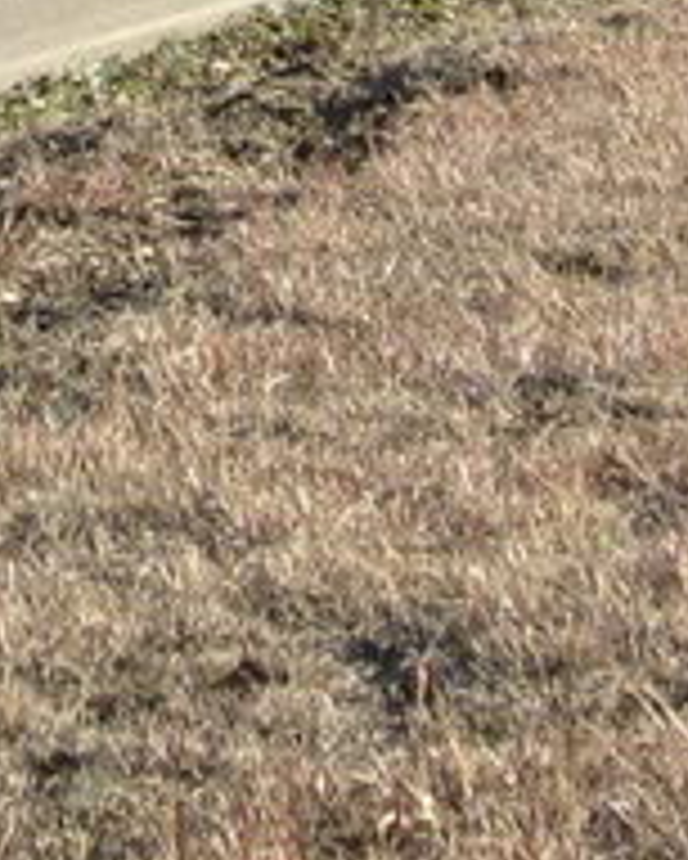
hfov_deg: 5.7
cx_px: -49
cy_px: -711
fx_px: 6918
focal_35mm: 272
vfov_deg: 6.9
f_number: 3.3
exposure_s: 1/500
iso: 80
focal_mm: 8.7
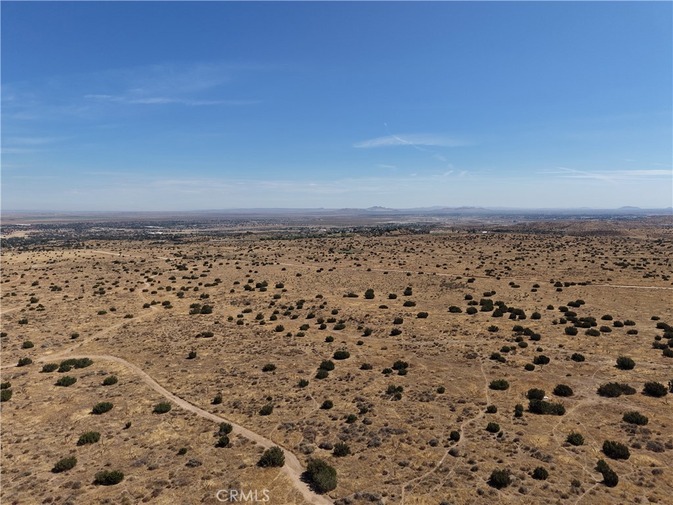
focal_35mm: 24
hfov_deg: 71.6
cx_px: 336
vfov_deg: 56.8
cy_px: 252
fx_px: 467
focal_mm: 8.67
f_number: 1.8
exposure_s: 1/6400
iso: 140
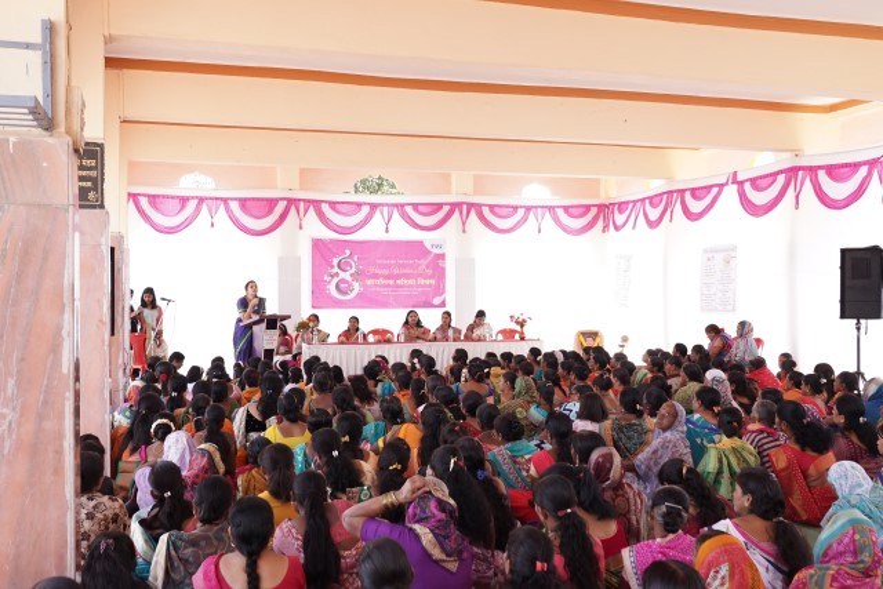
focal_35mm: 36
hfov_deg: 53.1
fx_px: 883
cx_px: 442
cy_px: 294
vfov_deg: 36.9
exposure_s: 1/160
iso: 640
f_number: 5.6
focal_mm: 24
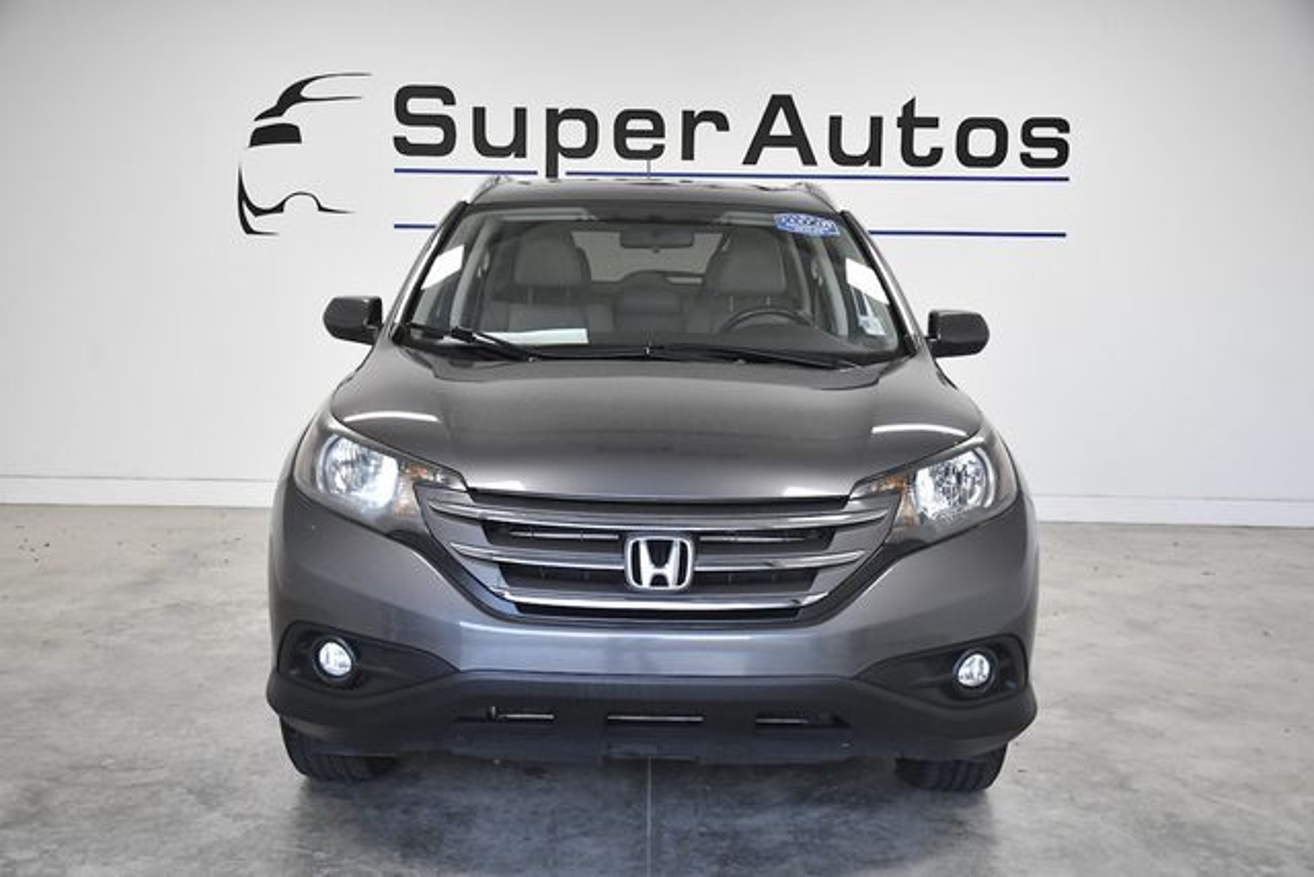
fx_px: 1424
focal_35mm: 39
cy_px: 438
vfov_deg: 34.2
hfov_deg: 49.5
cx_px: 657
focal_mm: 26
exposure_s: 1/1000
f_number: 3.8
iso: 2500
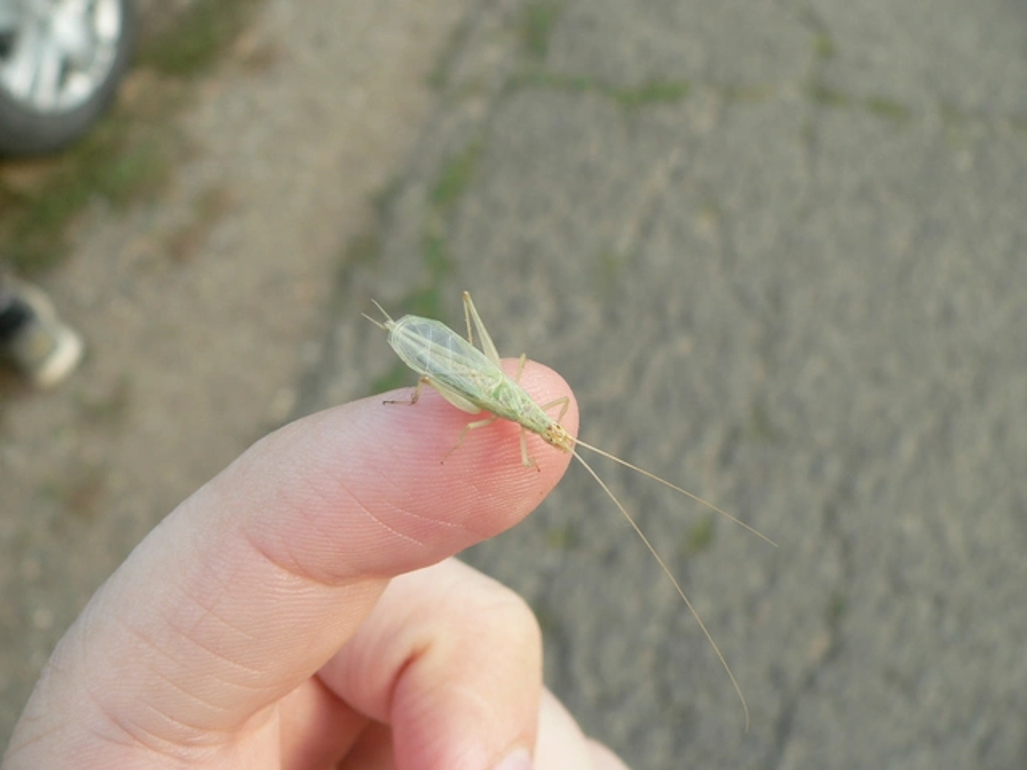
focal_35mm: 36
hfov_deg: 51.4
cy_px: 385
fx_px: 1068
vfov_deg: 39.7
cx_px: 514
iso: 80
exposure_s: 1/125
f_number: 3.7
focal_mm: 6
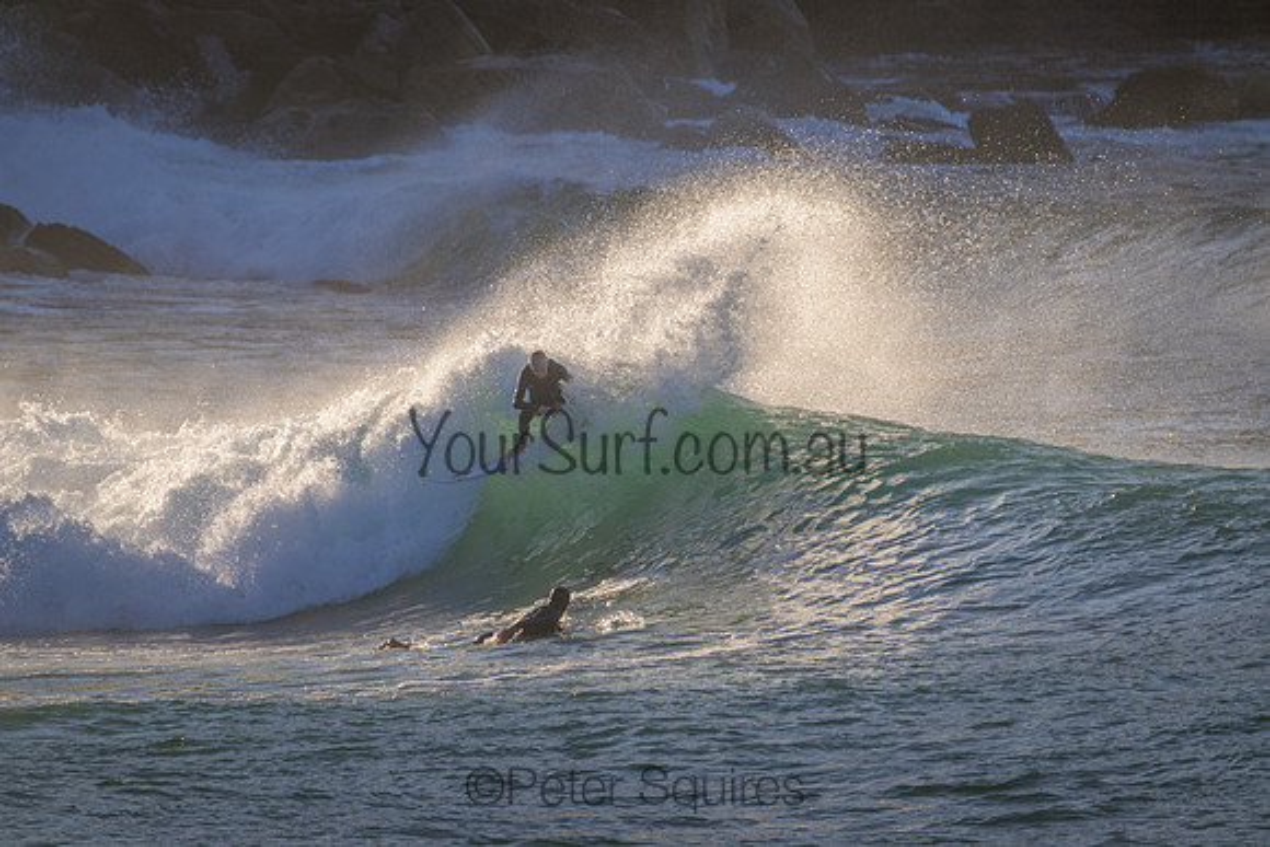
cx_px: 635
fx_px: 28228
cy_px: 424
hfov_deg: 2.6
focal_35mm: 800
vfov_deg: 1.7
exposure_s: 1/1250
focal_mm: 800
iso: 800
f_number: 11
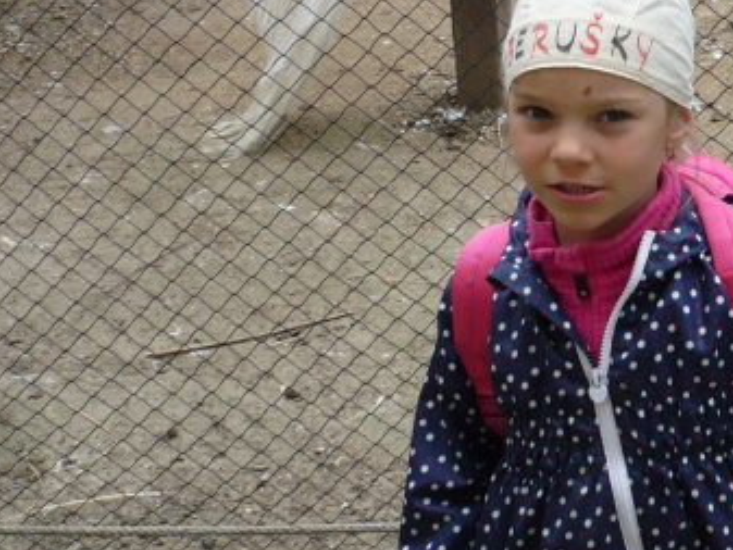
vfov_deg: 17.2
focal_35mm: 83
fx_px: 1758
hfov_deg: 22.2
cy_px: -61
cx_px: 813
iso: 100
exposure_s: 1/125
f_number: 2.8
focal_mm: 5.8
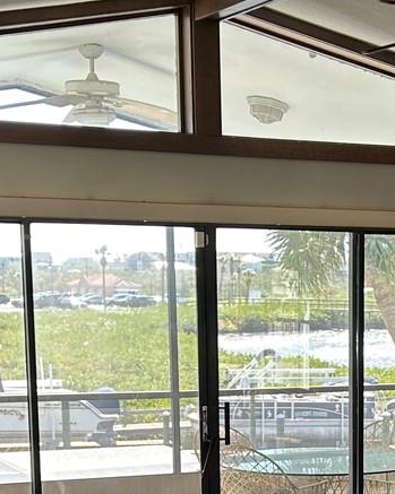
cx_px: 388
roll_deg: +0.5
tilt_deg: -9.7
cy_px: 496
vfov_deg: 20.0
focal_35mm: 93
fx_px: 1360
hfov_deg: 16.2
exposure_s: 1/125
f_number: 1.5
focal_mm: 5.7
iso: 32
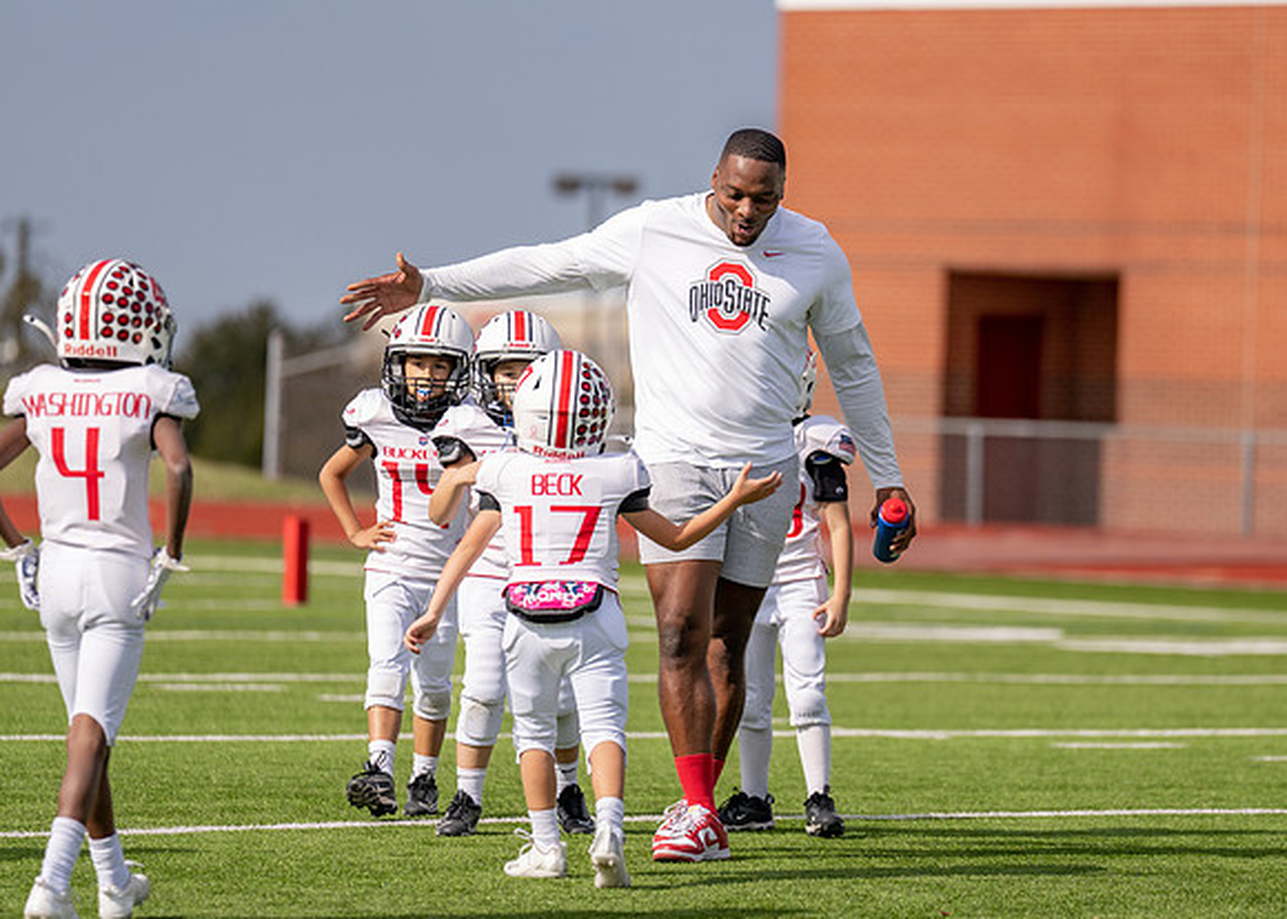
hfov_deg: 7.7
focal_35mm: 263
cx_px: 786
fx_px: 9608
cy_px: 425
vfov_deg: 5.5
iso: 160
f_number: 2.8
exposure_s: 1/4000
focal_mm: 200
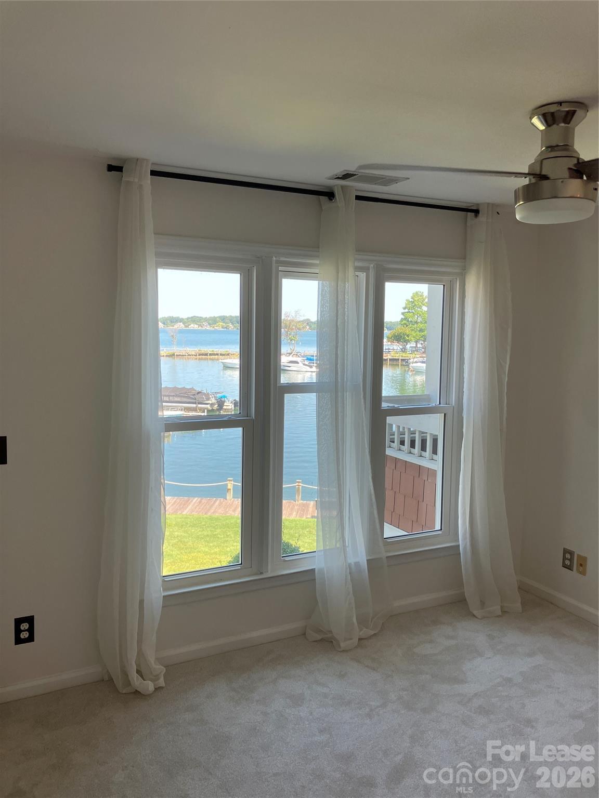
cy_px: 399
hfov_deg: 49.7
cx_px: 300
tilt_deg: -3.8
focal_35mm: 28
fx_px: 646
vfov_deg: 63.4
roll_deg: -1.6
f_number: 1.8
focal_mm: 3.99
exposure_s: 1/120
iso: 32
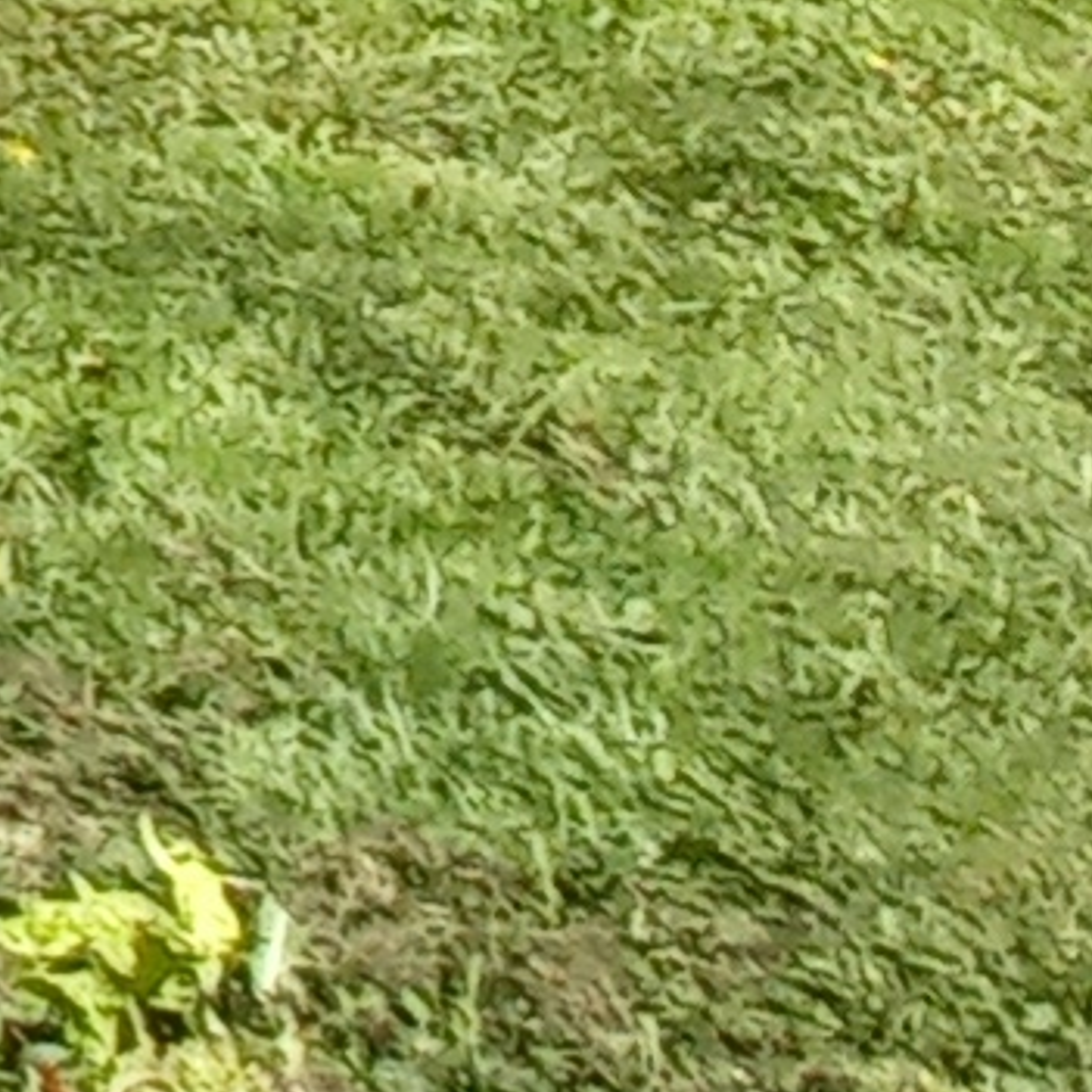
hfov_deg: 10.0
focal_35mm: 107
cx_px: -2517
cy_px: -1534
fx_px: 3819
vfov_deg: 12.6
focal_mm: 1.42
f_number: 2.2
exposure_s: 1/1170
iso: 40
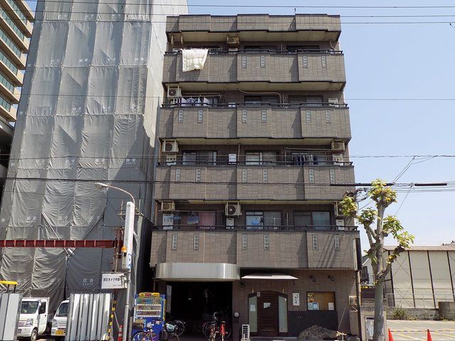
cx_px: 228
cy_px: 170
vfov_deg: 46.8
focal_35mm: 30
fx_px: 394
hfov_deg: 60.0
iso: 80
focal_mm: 5.3
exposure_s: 1/640
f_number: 3.3
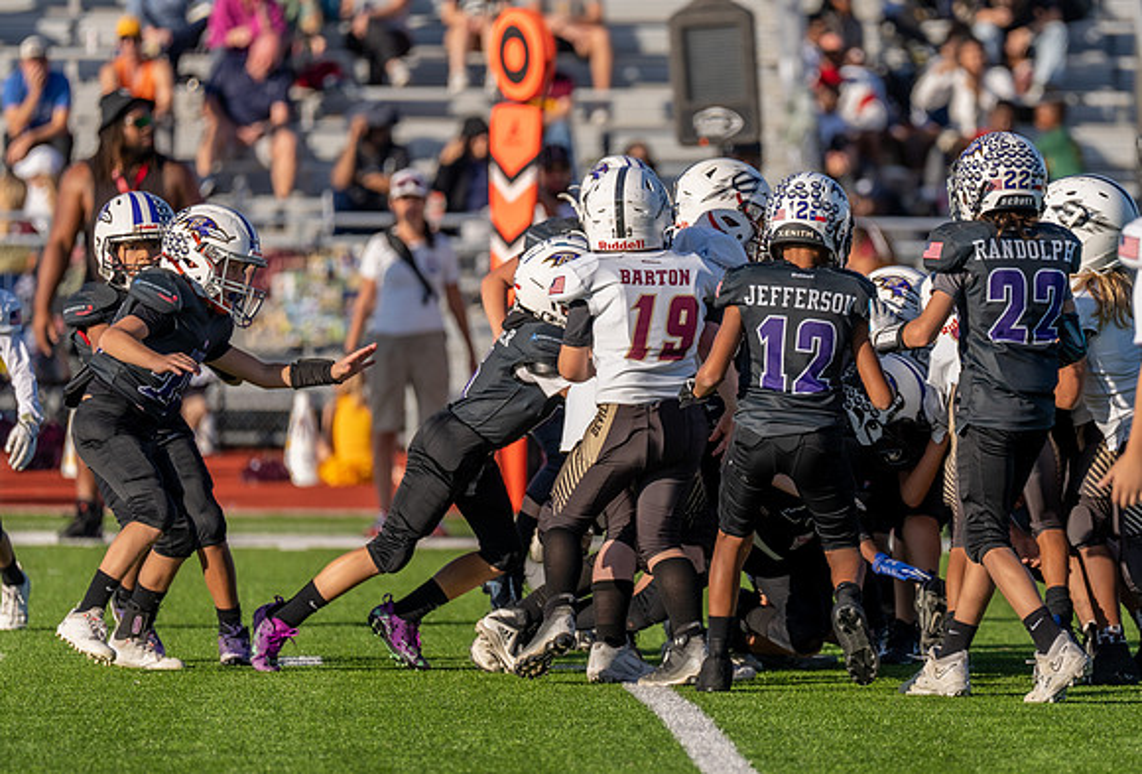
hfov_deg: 5.6
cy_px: 410
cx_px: 756
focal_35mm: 366
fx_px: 11659
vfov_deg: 3.8
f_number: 2.8
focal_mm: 200
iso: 100
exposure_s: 1/2000
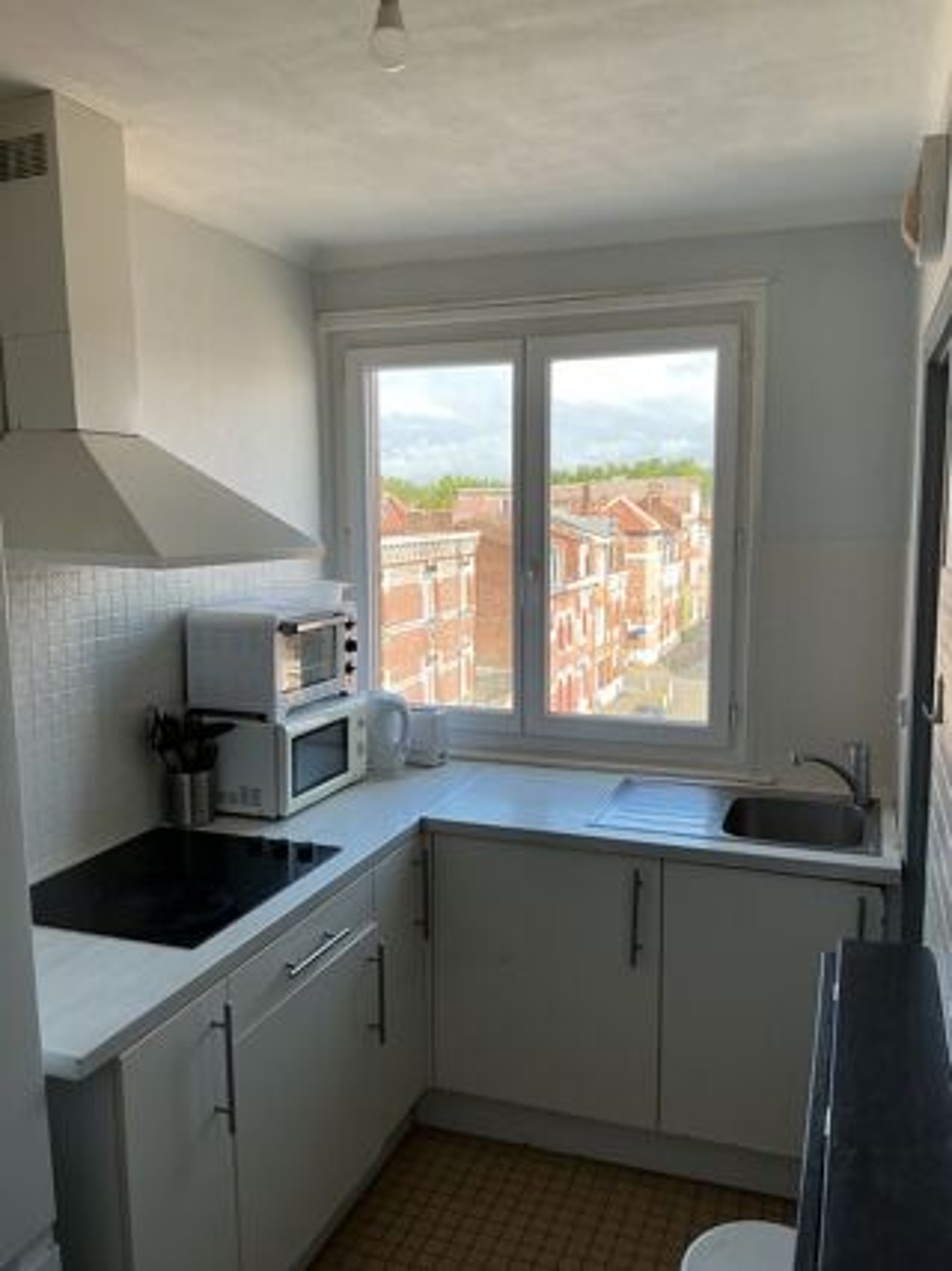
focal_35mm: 29
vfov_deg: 61.7
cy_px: 636
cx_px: 476
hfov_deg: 48.2
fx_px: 1064
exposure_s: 1/134
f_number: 1.8
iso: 16
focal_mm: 3
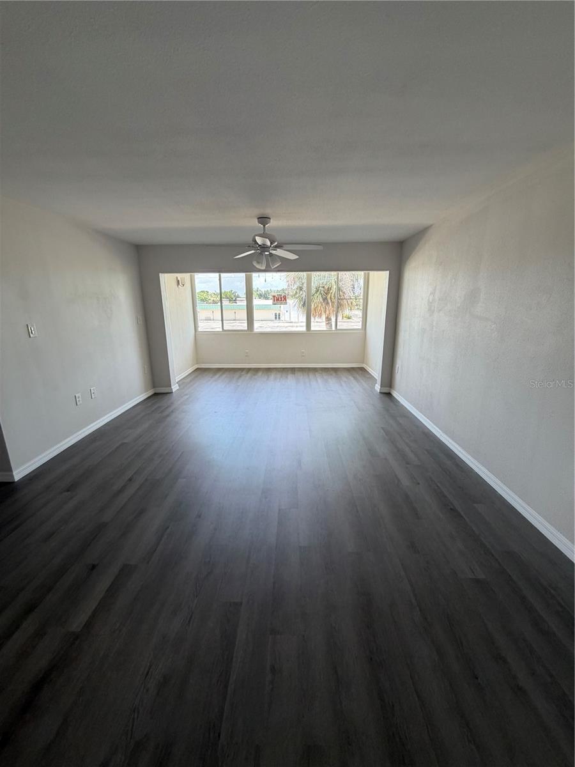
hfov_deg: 85.7
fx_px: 310
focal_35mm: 14
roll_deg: -0.3
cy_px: 384
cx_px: 288
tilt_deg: -15.5
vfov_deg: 102.1
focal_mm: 2.22
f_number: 2.2
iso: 100
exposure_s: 1/121
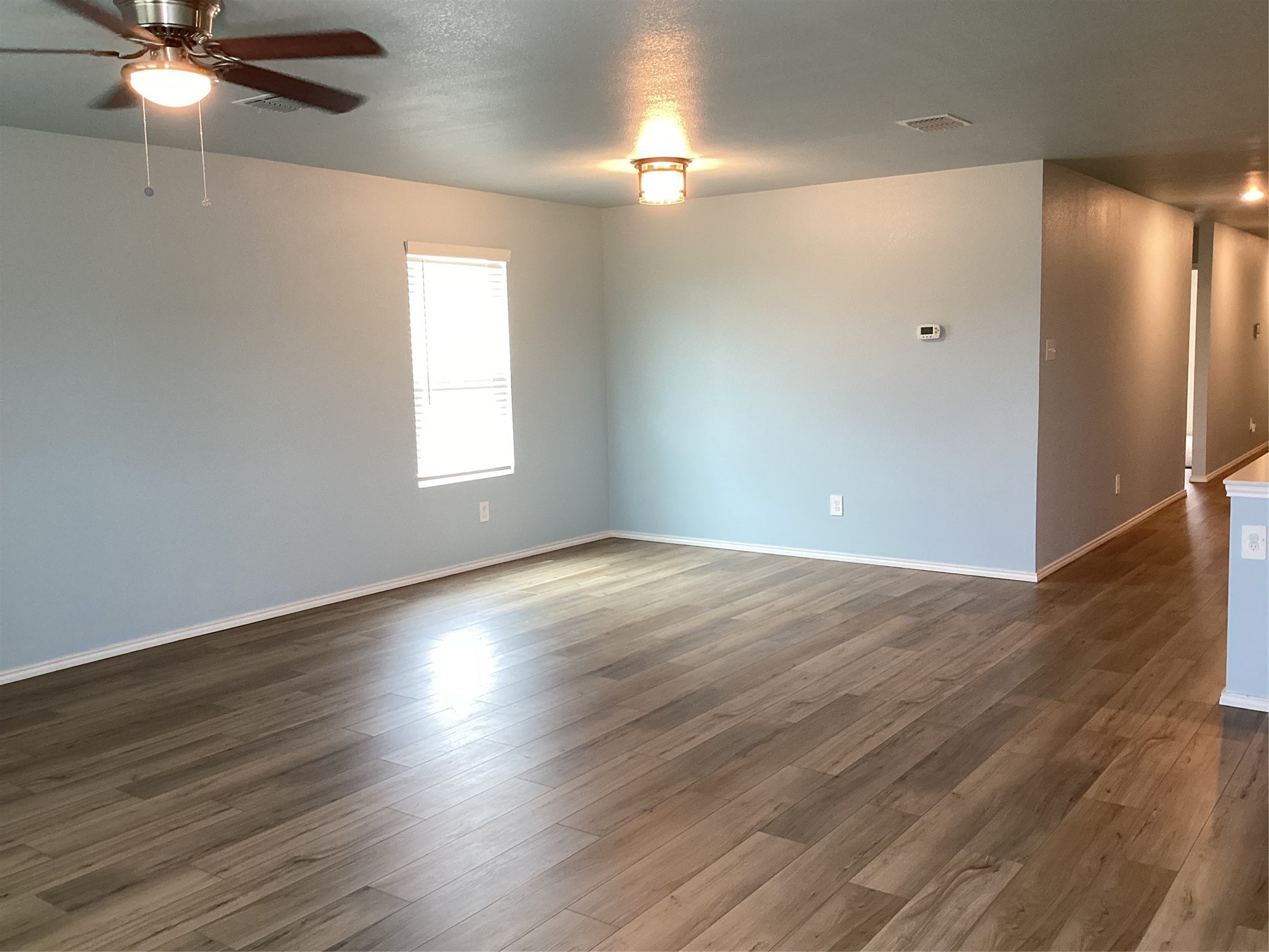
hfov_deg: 58.4
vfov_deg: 45.4
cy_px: 476
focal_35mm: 31
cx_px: 634
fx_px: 1136
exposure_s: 1/60
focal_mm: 3.3
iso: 160
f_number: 2.4
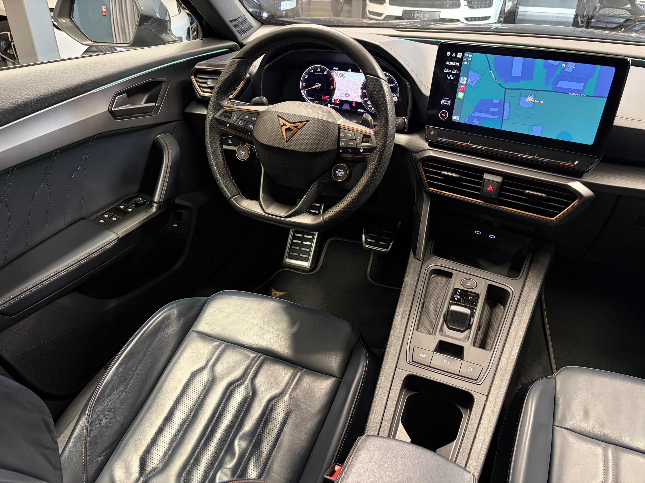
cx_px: 322
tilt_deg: -29.6
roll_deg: -0.6
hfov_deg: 67.3
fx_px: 484
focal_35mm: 26
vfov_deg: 53.1
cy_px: 242
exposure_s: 1/31
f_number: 1.6
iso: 640
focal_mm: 5.96
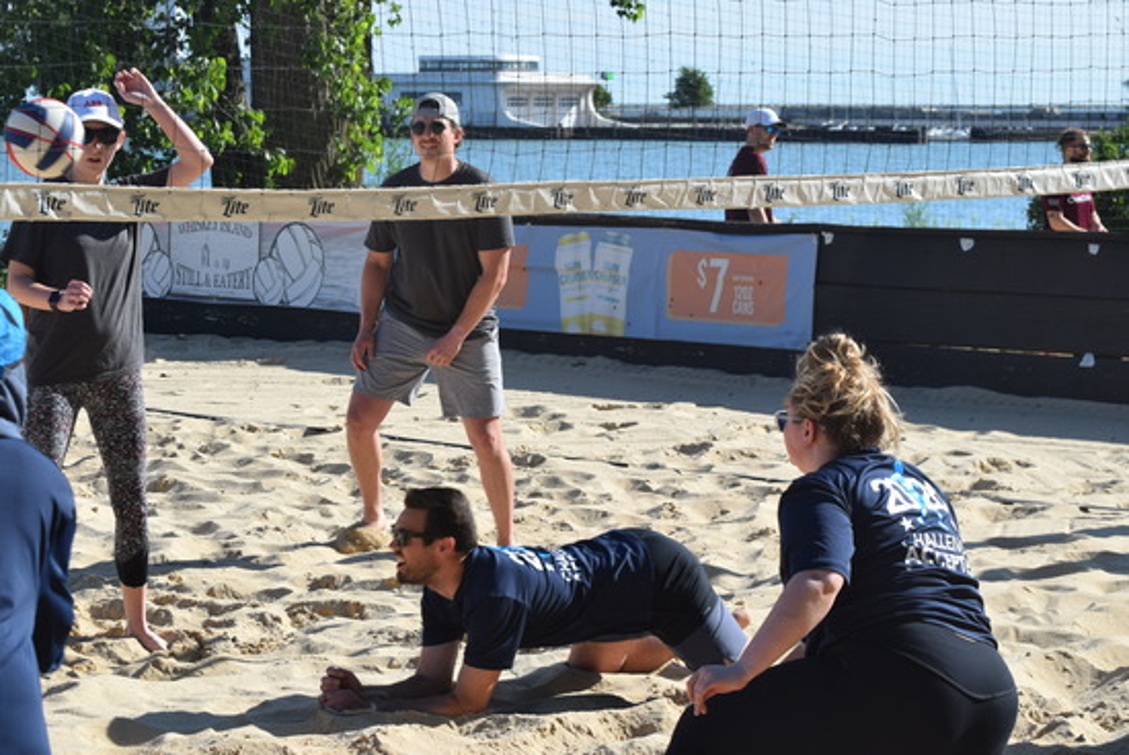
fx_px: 3296
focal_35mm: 105
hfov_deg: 19.4
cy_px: 378
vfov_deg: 13.1
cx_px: 564
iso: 200
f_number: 9
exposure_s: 1/320
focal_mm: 70
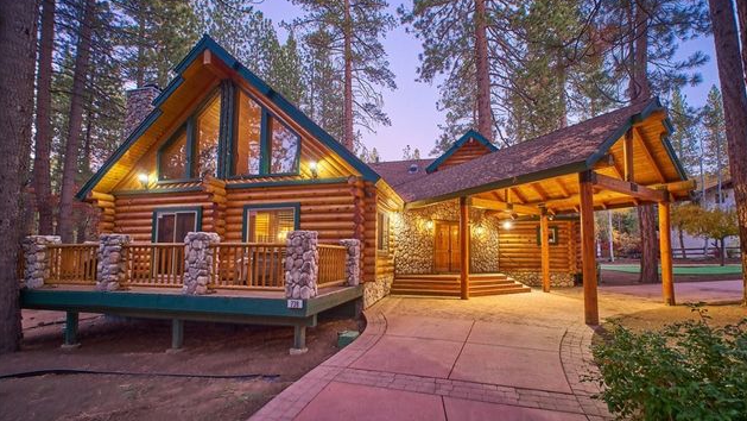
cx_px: 376
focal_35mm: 16
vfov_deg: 66.8
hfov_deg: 99.4
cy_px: 237
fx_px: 317
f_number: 5
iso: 800
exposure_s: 1/30
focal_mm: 10
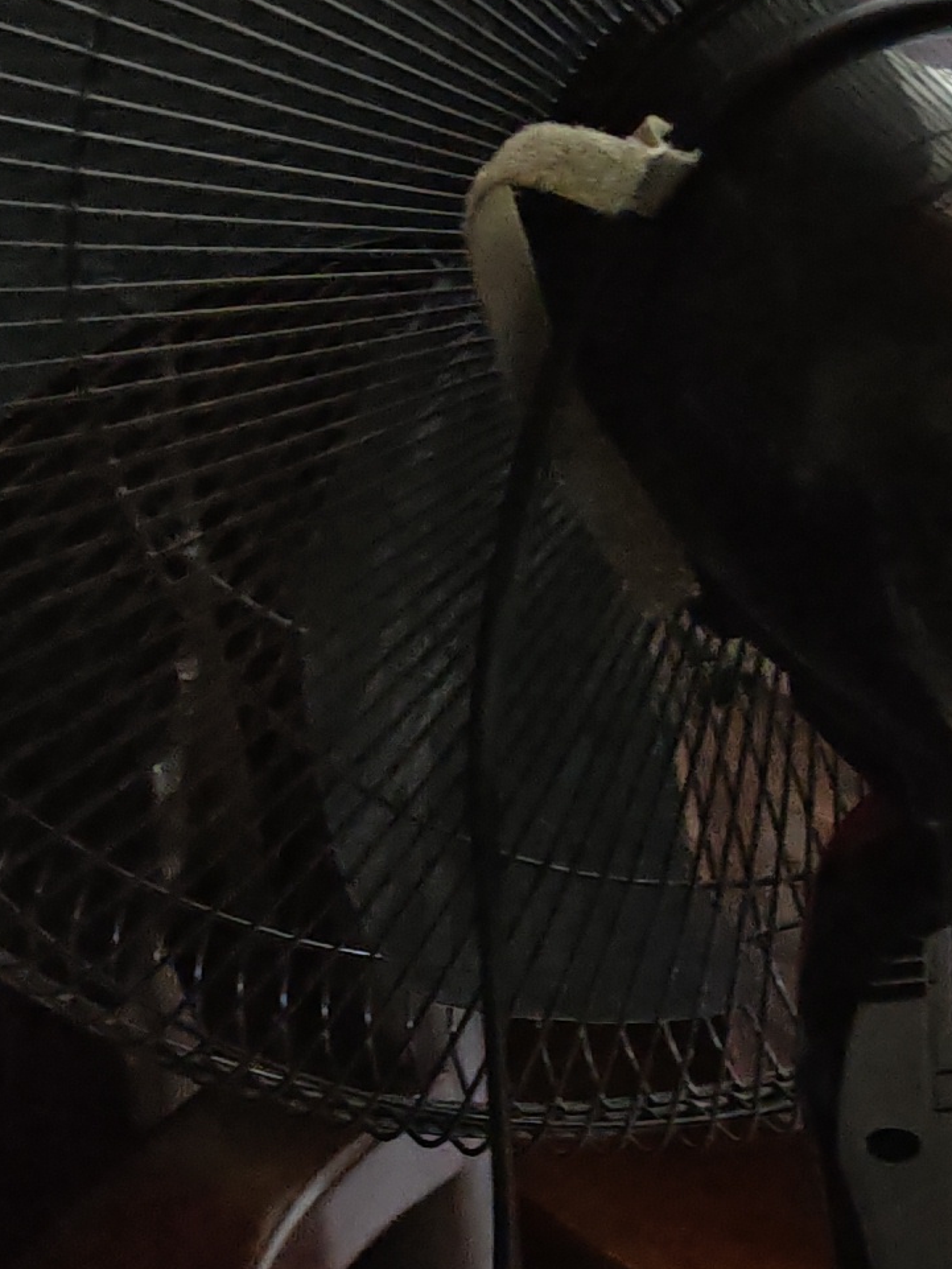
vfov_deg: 19.8
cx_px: 1149
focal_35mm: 98
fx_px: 3593
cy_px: 1060
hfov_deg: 14.6
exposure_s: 1/50
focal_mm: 6.55
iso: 80
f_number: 1.6
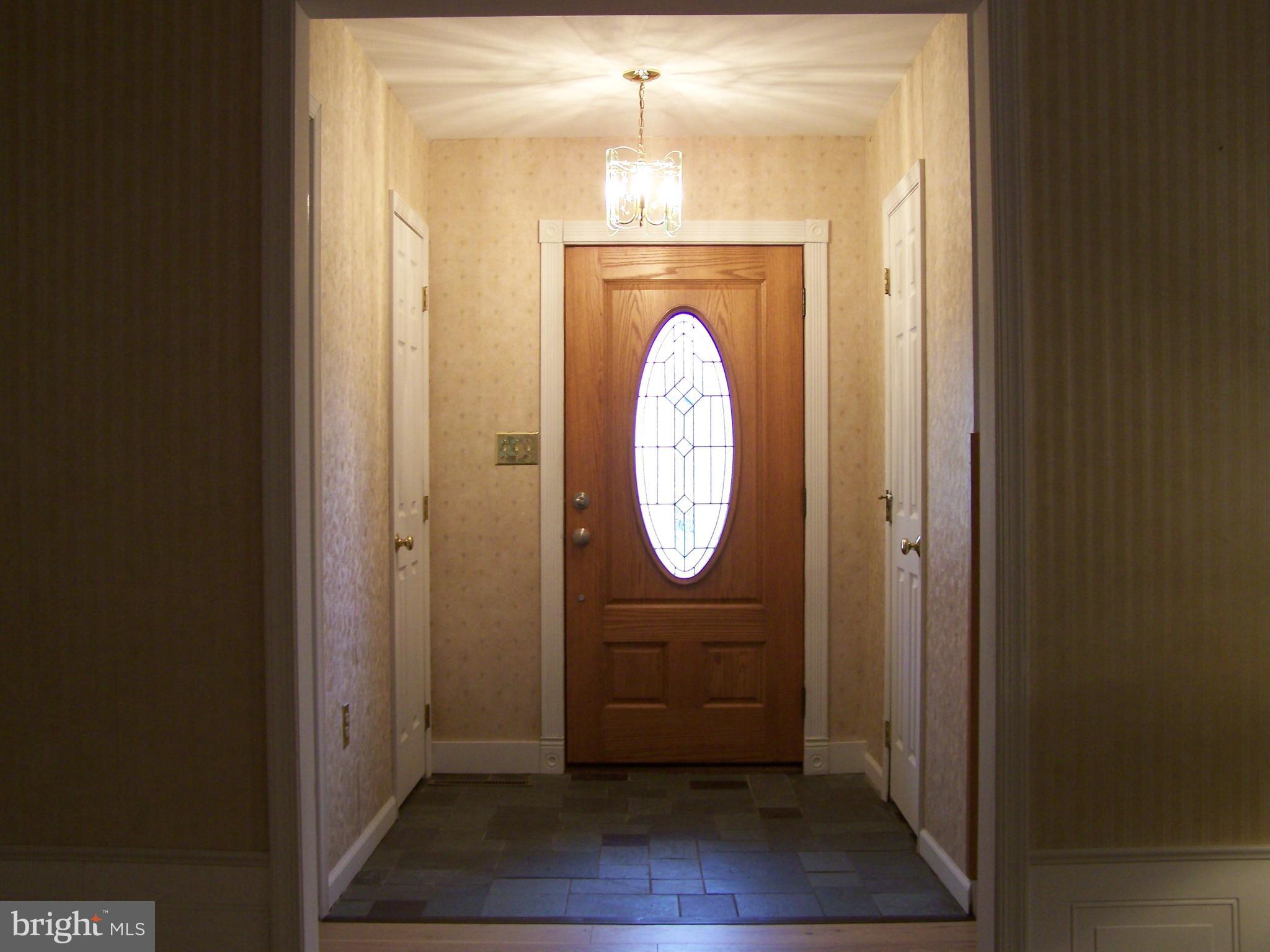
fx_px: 1394
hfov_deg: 49.0
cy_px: 476
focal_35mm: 38
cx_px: 635
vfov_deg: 37.7
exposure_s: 1/30
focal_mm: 6.3
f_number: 2.8
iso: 160
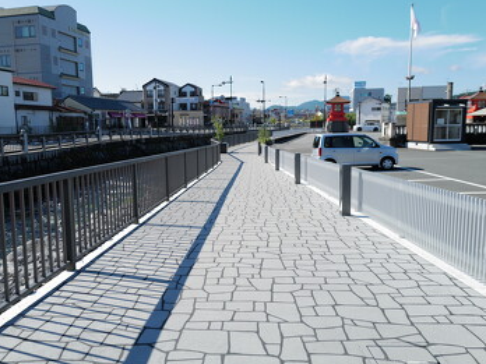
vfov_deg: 45.4
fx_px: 435
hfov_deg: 58.2
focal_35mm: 31
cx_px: 212
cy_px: 182
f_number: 5
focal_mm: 28
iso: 100
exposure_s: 1/400
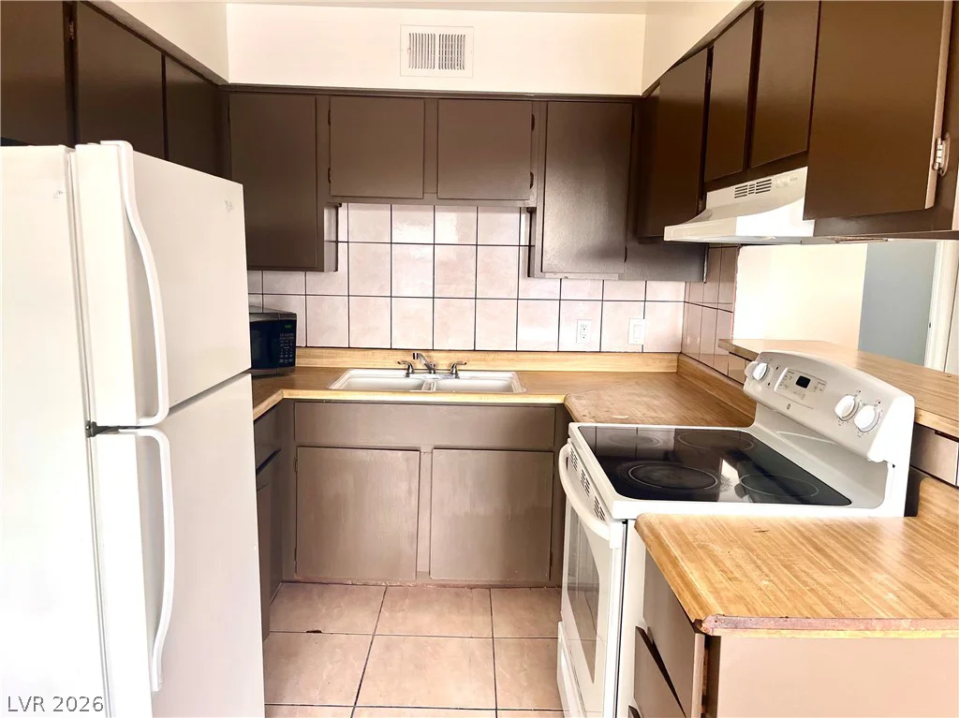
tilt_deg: -8.0
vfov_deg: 53.0
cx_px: 480
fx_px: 720
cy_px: 359
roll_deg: -0.3
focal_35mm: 26
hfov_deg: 67.3
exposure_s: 1/121
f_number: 1.6
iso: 100
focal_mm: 5.1
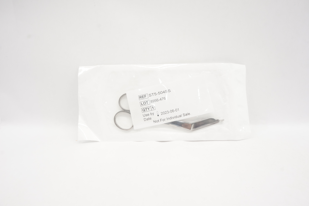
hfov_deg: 67.4
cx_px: 154
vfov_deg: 47.8
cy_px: 103
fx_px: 231
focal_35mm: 27
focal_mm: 18
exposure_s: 1/30
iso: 800
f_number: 11
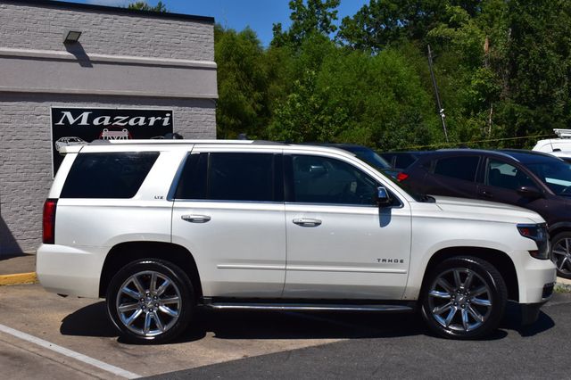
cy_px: 190
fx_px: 904
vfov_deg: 23.8
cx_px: 286
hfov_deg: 35.1
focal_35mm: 57
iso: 200
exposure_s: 1/800
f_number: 11
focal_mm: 38
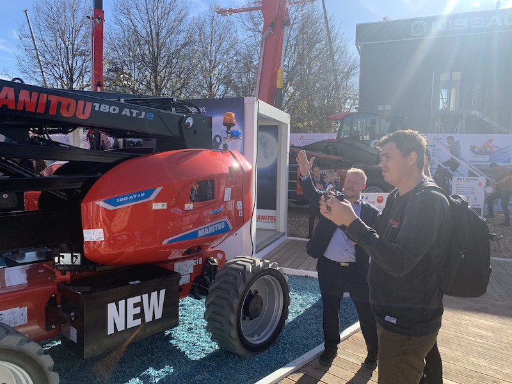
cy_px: 192
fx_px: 385
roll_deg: -0.9
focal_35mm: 26
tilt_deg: -5.2
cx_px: 256
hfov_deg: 67.3
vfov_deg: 53.1
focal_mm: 4.25
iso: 25
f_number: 1.8
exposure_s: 1/991
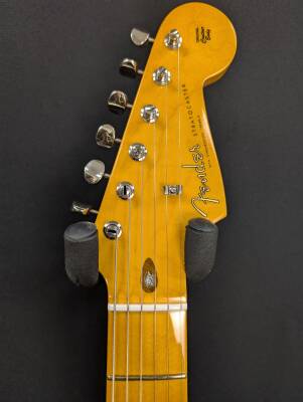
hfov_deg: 56.9
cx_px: 152
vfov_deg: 71.5
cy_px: 201
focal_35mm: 24
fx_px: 280
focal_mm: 6.9
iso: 74
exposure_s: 1/54.2
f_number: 1.68
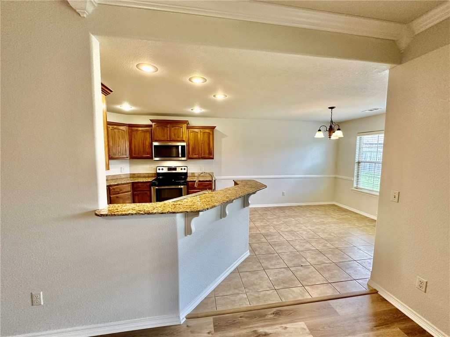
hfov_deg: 102.1
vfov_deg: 85.7
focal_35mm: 14
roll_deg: -0.7
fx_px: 182
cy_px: 168
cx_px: 225
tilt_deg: -4.9
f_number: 2.2
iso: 250
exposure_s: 1/120
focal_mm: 2.22
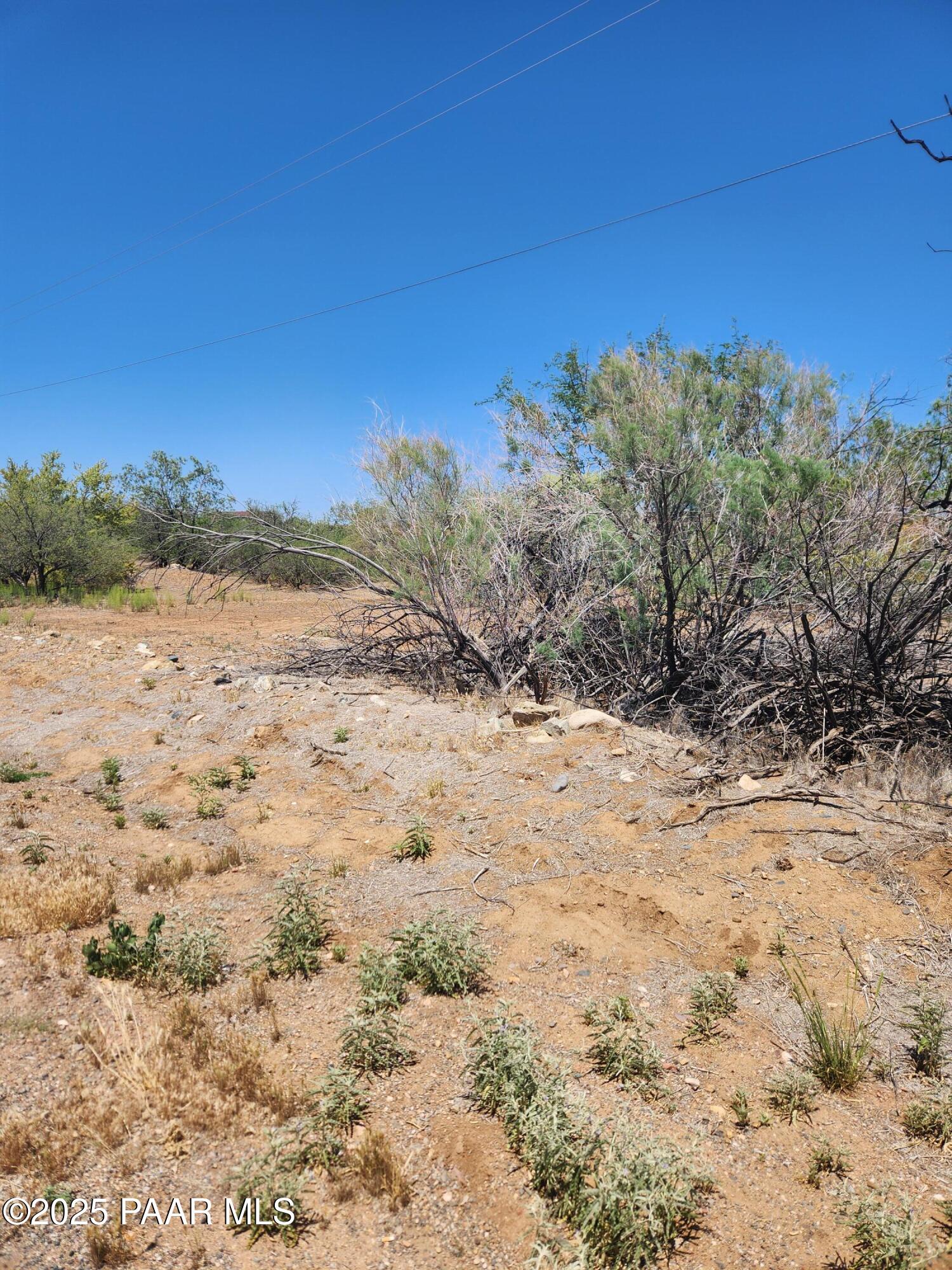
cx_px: 476
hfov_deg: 58.9
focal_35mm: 23
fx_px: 843
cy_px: 635
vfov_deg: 73.9
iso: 20
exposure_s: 1/1445
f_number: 1.8
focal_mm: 5.4
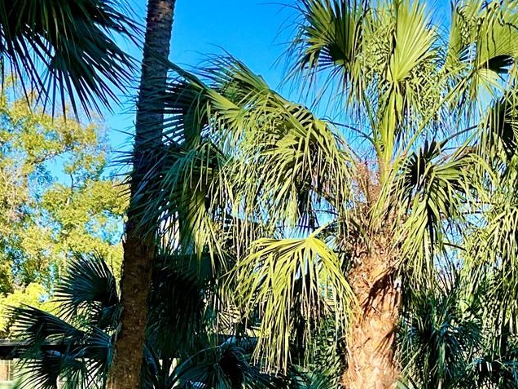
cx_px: 217
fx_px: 1092
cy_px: 382
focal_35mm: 73
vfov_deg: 19.6
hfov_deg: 26.6
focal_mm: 3
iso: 25
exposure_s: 1/457
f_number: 1.8
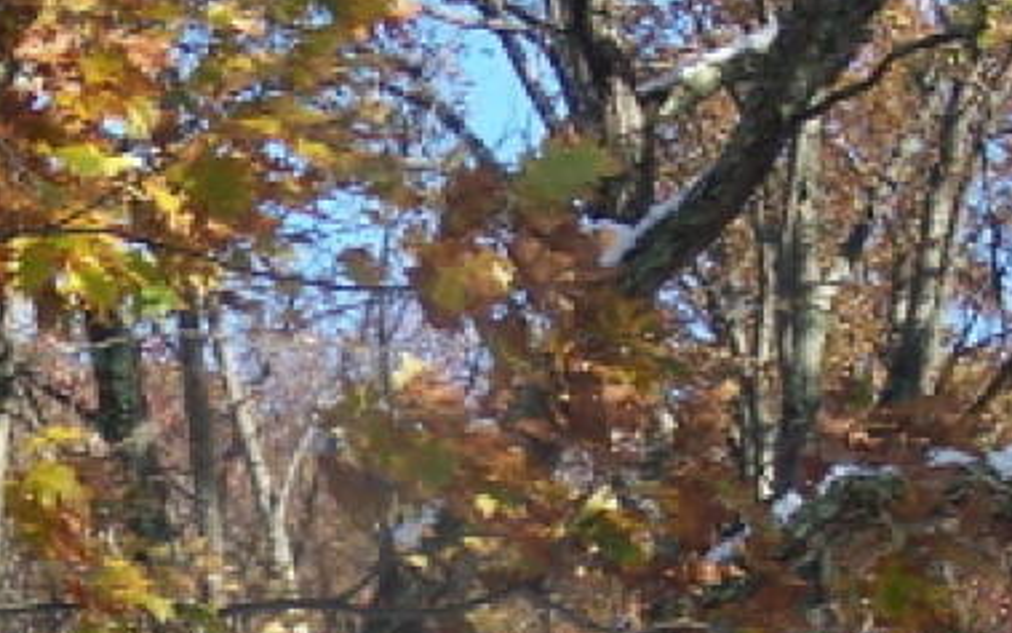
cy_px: 509
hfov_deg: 12.8
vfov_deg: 8.0
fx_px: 4524
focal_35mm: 164
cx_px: 379
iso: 80
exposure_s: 1/500
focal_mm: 7.1
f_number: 2.9
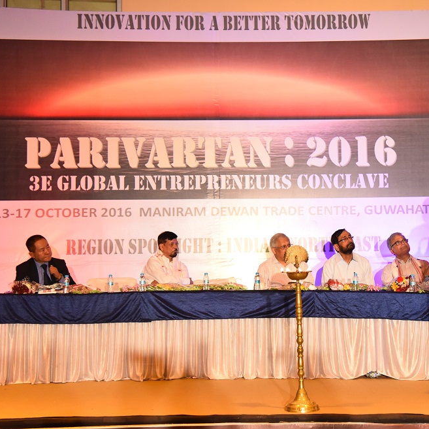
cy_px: 212
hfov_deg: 27.6
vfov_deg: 27.7
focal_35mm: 62
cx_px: 276
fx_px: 869
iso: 4000
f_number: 4
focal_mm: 48
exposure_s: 1/250
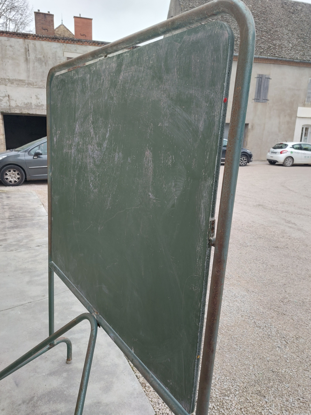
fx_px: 287
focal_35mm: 24
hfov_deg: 56.8
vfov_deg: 71.6
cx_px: 156
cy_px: 208
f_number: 1.8
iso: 40
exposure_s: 1/50
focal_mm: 5.23
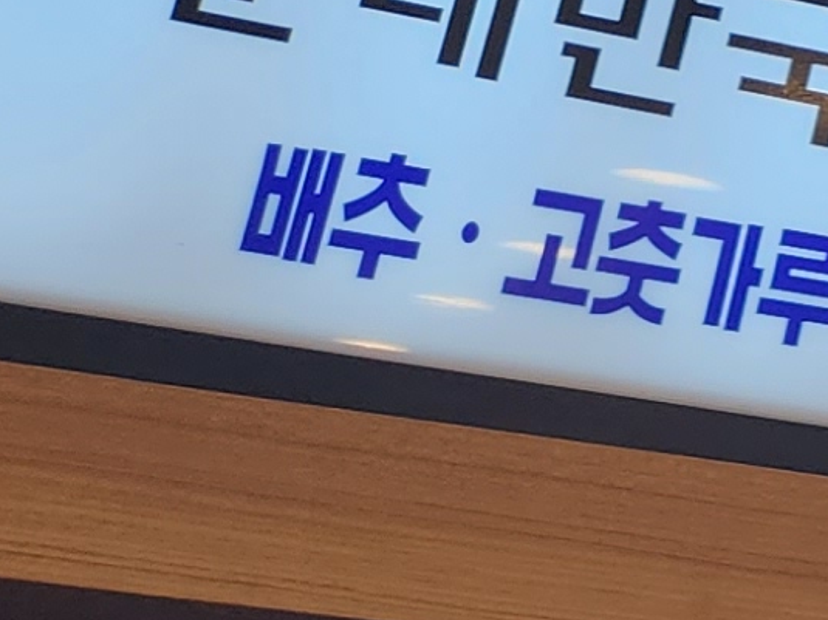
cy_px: -147
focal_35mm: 172
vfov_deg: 8.5
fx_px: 4113
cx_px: 2933
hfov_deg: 8.4
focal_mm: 5.4
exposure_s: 1/180
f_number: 1.8
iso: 50
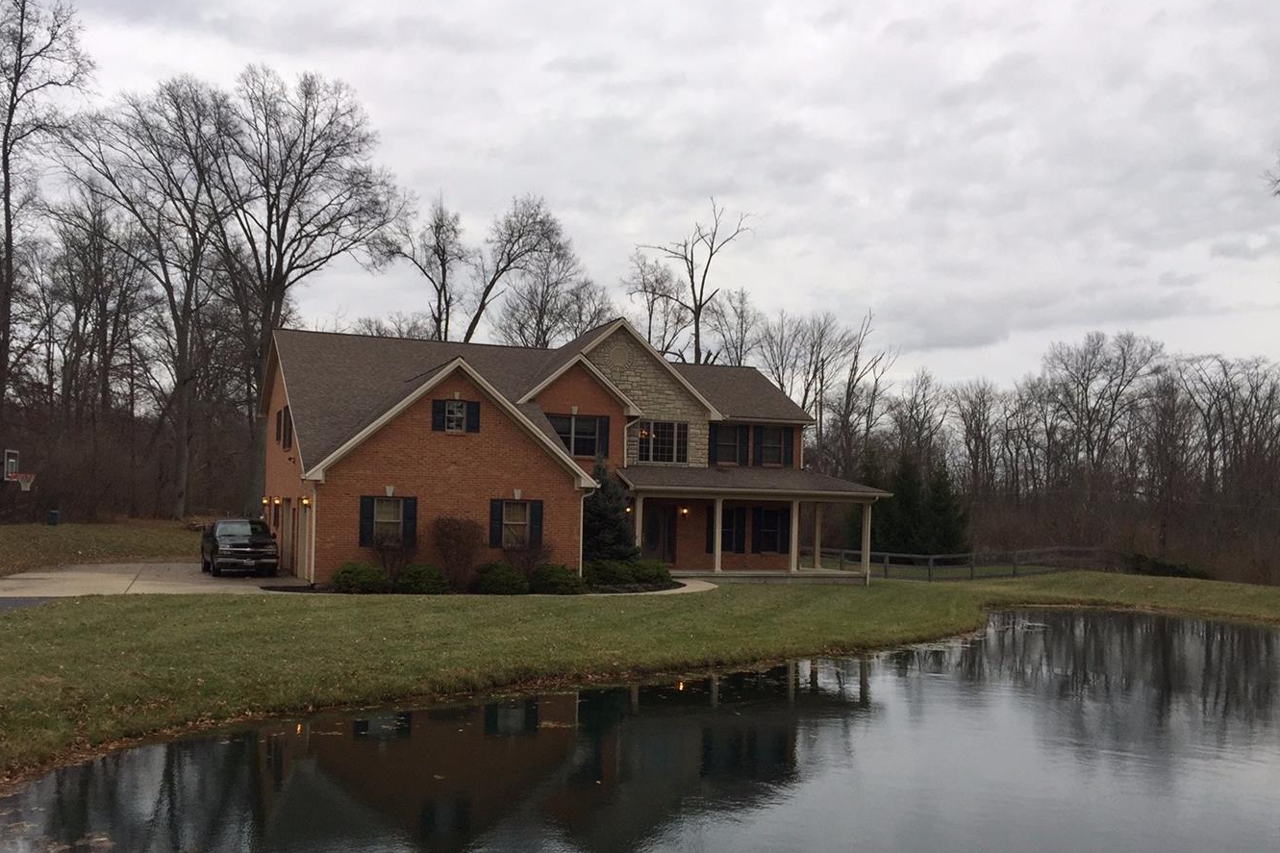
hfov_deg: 55.8
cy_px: 521
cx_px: 594
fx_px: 1209
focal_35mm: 34
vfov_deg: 38.7
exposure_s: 1/412
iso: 32
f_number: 2.2
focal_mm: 4.15
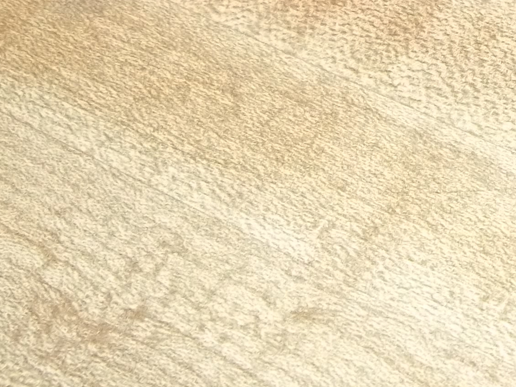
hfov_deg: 14.5
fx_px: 1863
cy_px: -268
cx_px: 810
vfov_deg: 11.2
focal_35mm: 125
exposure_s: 1/30
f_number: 3.3
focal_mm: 5.9
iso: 64
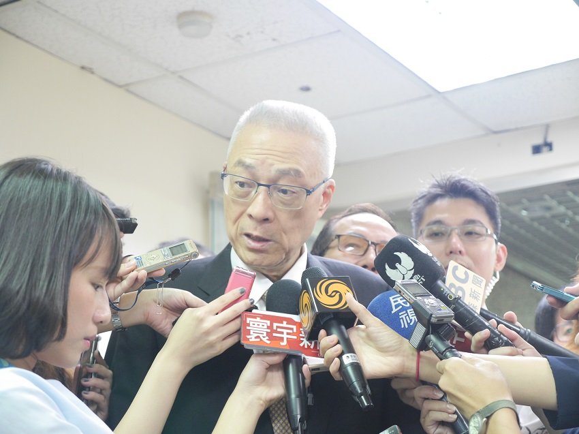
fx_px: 1171
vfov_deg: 21.0
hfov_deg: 27.8
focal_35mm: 70
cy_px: 217
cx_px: 290
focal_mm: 35
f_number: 2.8
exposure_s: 1/80
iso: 1600
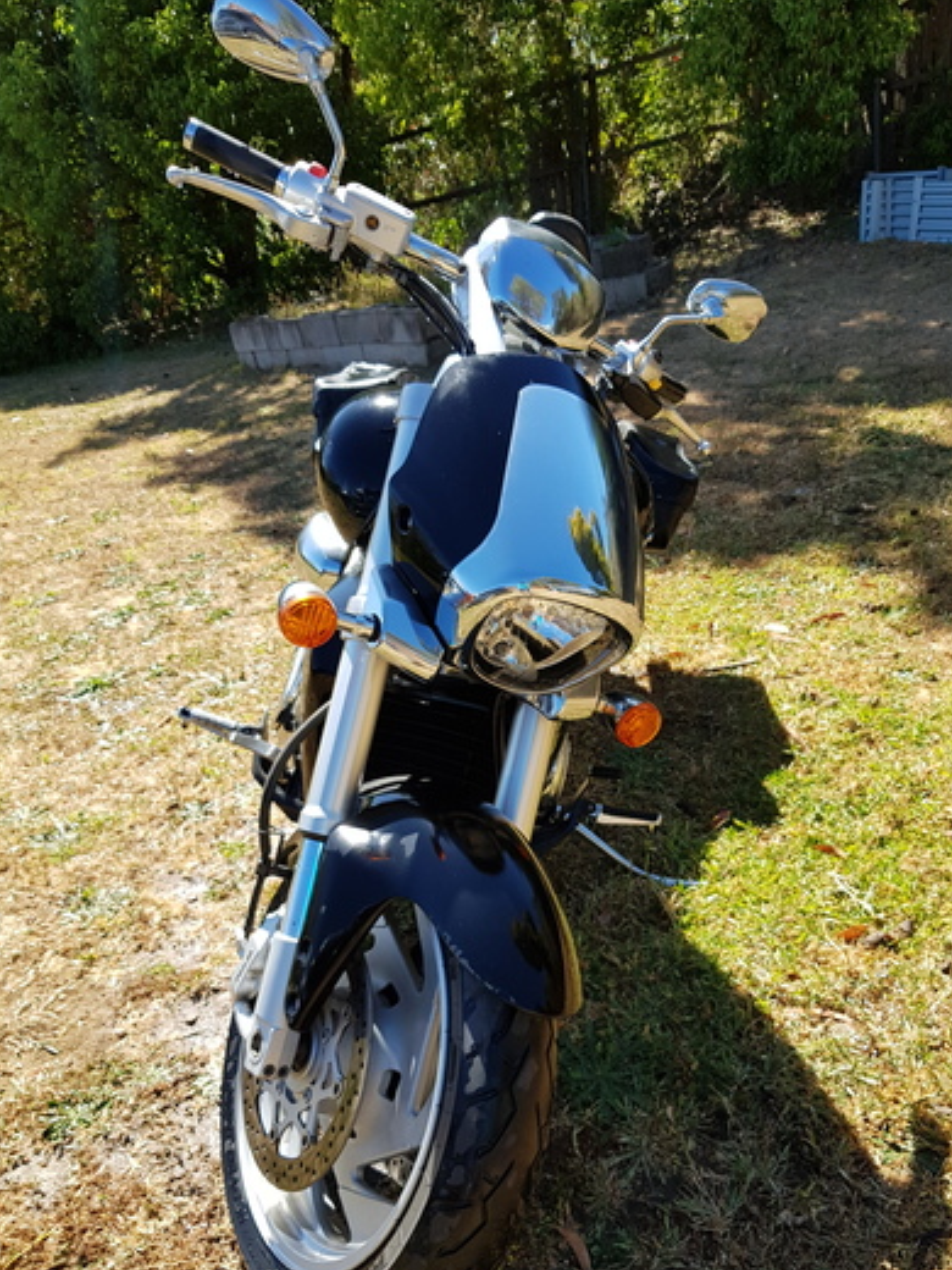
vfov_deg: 59.7
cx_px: 481
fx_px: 1100
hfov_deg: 46.8
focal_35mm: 30
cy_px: 730
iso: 40
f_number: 1.7
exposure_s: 1/726
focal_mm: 4.3
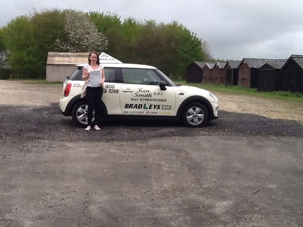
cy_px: 114
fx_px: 385
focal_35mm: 44
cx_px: 152
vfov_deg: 32.9
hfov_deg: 42.9
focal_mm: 2.03
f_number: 2.4
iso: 40
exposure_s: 1/431
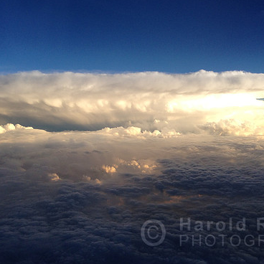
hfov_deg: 36.8
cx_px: 131
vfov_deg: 36.8
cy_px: 125
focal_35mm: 46
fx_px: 397
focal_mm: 4.13
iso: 50
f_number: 2.4
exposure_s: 1/753
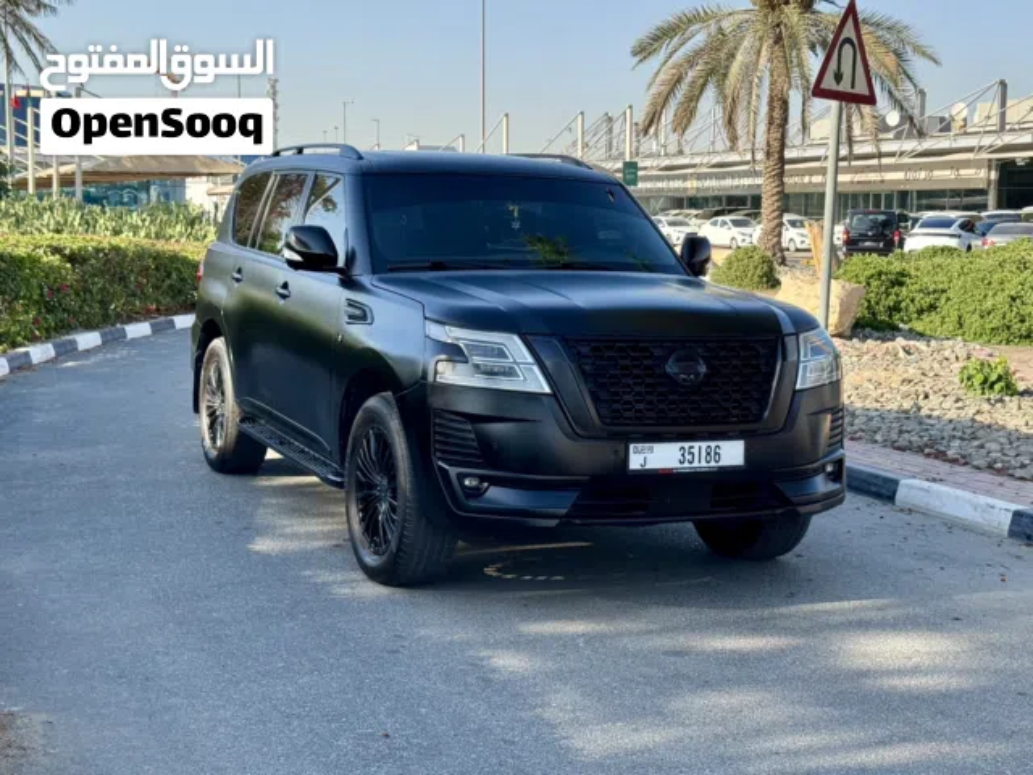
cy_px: 388
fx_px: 1432
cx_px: 516
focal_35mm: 48
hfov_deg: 39.7
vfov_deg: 30.3
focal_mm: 6.76
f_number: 1.78
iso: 64
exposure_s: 1/1818
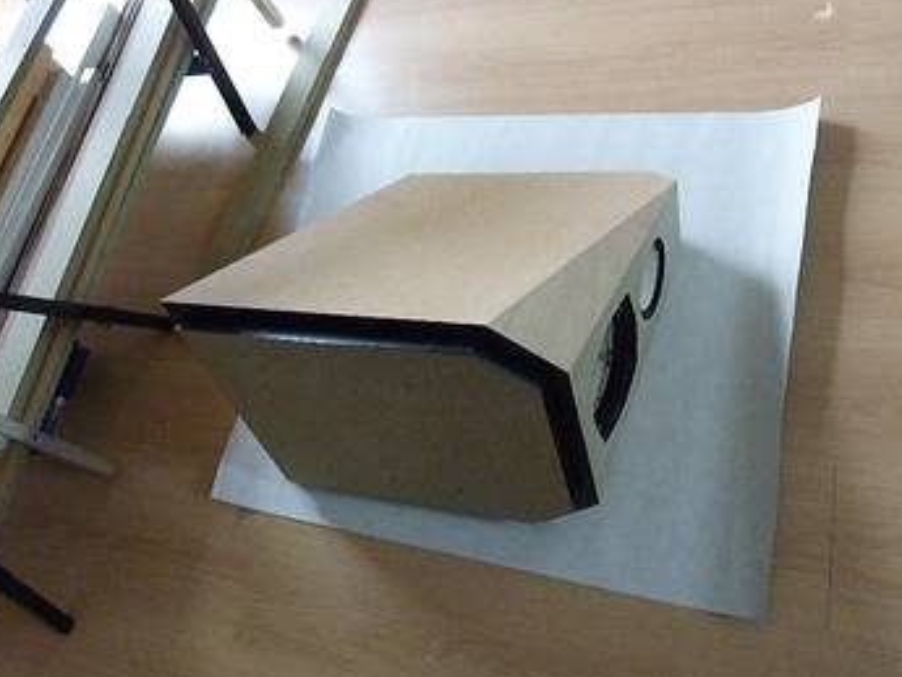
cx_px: 442
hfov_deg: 61.6
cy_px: 332
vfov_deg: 48.3
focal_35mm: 29
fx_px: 756
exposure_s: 1/60
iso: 640
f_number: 3.3
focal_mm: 4.1
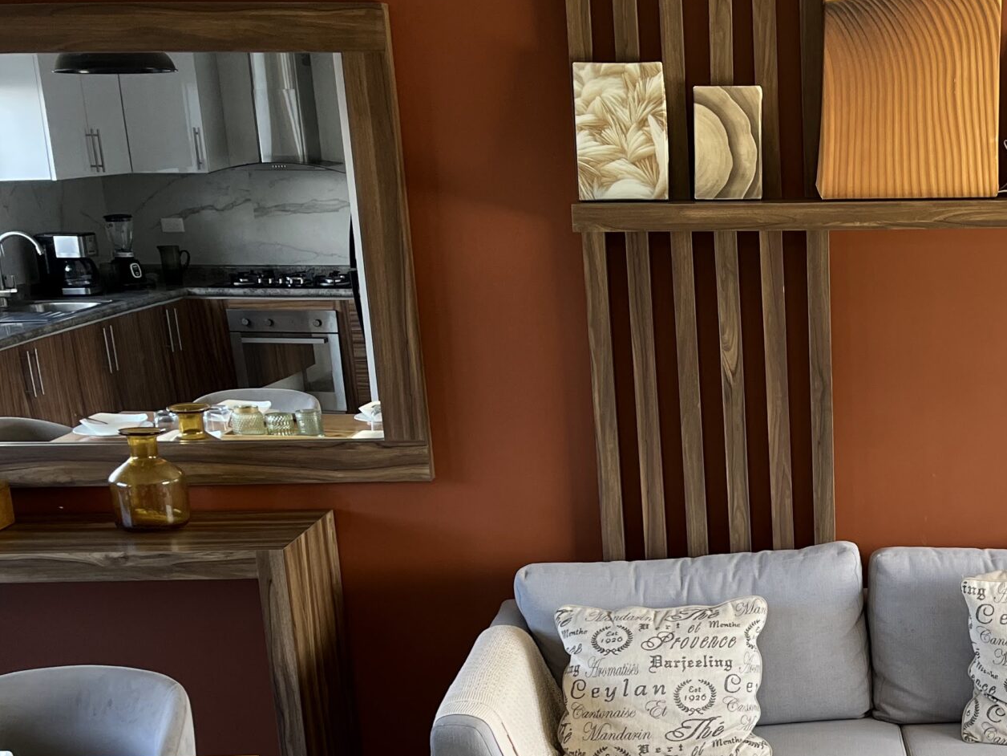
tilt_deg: -17.9
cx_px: 846
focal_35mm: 53
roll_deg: +0.7
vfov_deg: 26.9
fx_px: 1542
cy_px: 620
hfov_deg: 34.7
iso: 100
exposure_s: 1/121
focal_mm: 5.1
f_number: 1.6
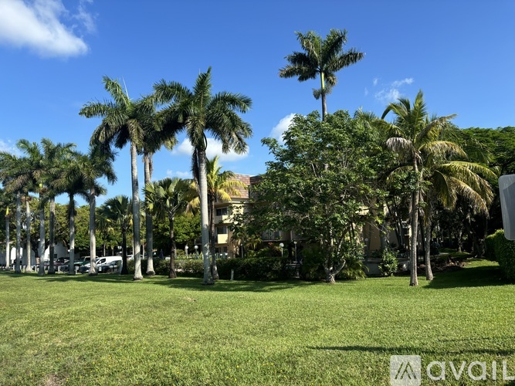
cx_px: 258
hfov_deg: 67.3
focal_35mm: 26
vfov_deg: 53.0
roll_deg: +2.9
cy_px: 193
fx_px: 387
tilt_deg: +7.8
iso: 50
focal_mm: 5.96
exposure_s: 1/1876
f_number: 1.6
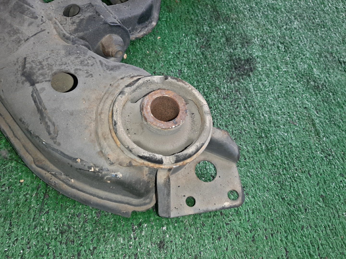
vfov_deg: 53.1
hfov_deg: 67.3
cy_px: 130
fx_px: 260
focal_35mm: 26
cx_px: 173
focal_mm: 3.93
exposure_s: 1/50
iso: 123
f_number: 1.7
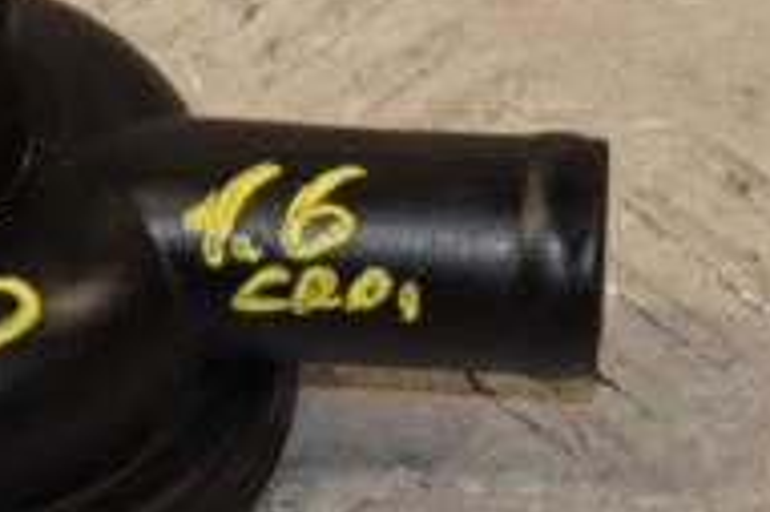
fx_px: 10590
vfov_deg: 2.8
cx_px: 93
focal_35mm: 496
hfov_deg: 4.2
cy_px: 198
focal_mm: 105
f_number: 8
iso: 800
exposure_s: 1/200
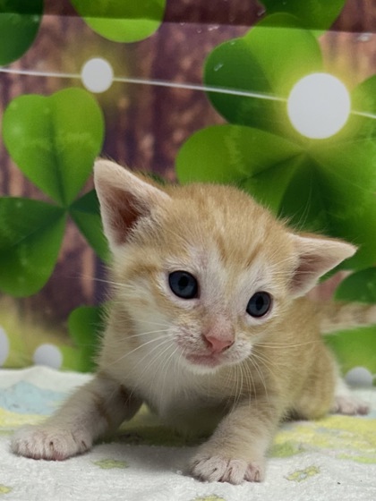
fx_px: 377
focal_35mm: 26
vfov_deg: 67.3
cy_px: 250
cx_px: 188
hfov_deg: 53.1
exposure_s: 1/120
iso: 50
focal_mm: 5.7
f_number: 1.5
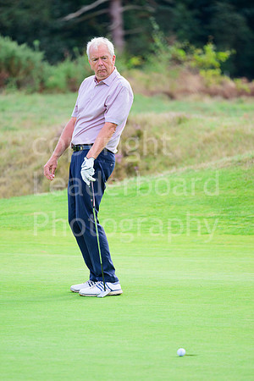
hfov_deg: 4.2
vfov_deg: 6.2
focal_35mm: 330
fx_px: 3492
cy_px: 190
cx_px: 127
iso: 800
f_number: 5.3
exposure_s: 1/1250
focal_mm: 330
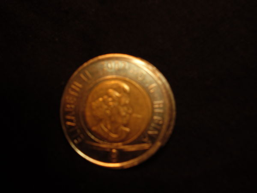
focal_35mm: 37
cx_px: 128
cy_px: 96
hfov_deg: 50.1
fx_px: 275
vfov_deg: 38.7
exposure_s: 1/45
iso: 80
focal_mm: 6.6
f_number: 4
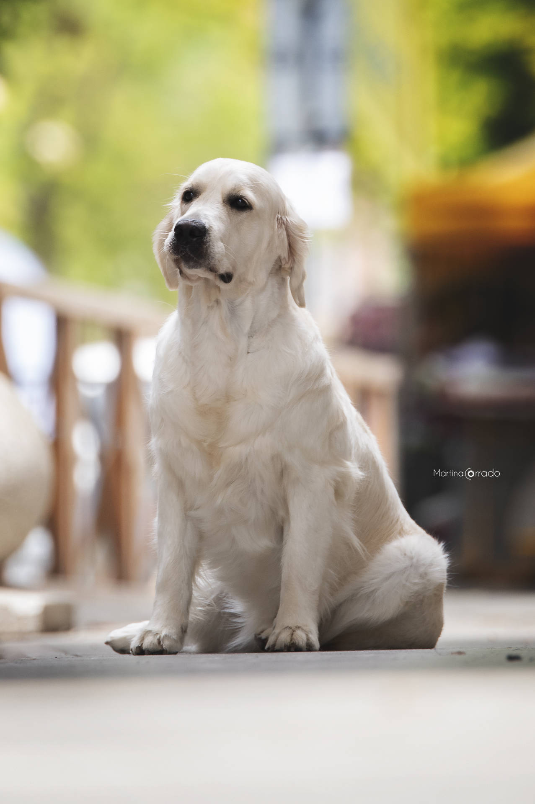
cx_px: 268
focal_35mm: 300
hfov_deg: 4.6
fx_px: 6698
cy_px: 402
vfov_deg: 6.9
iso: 320
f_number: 2.8
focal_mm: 200
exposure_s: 1/500
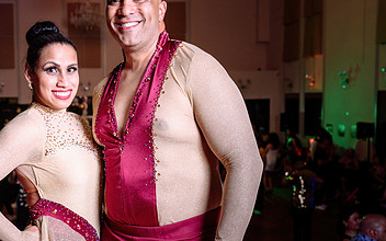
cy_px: 160
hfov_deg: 33.5
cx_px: 108
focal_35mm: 60
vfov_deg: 21.6
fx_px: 631
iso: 500
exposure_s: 1/50
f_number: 4
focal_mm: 30
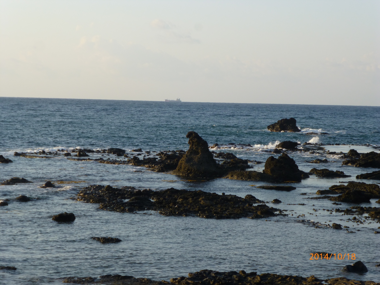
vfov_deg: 13.6
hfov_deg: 18.0
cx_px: 190
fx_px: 1197
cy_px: 142
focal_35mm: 109
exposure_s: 1/320
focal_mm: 19.4
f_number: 5.3
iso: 100
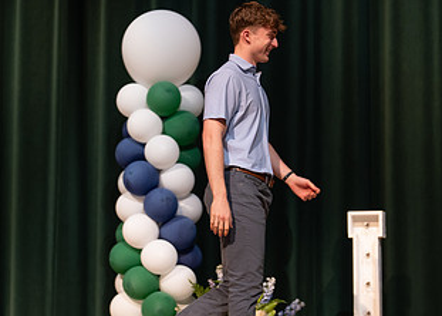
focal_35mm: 105
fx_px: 1318
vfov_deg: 13.7
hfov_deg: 19.0
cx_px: 228
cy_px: 169
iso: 500
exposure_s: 1/320
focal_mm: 50
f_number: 1.2
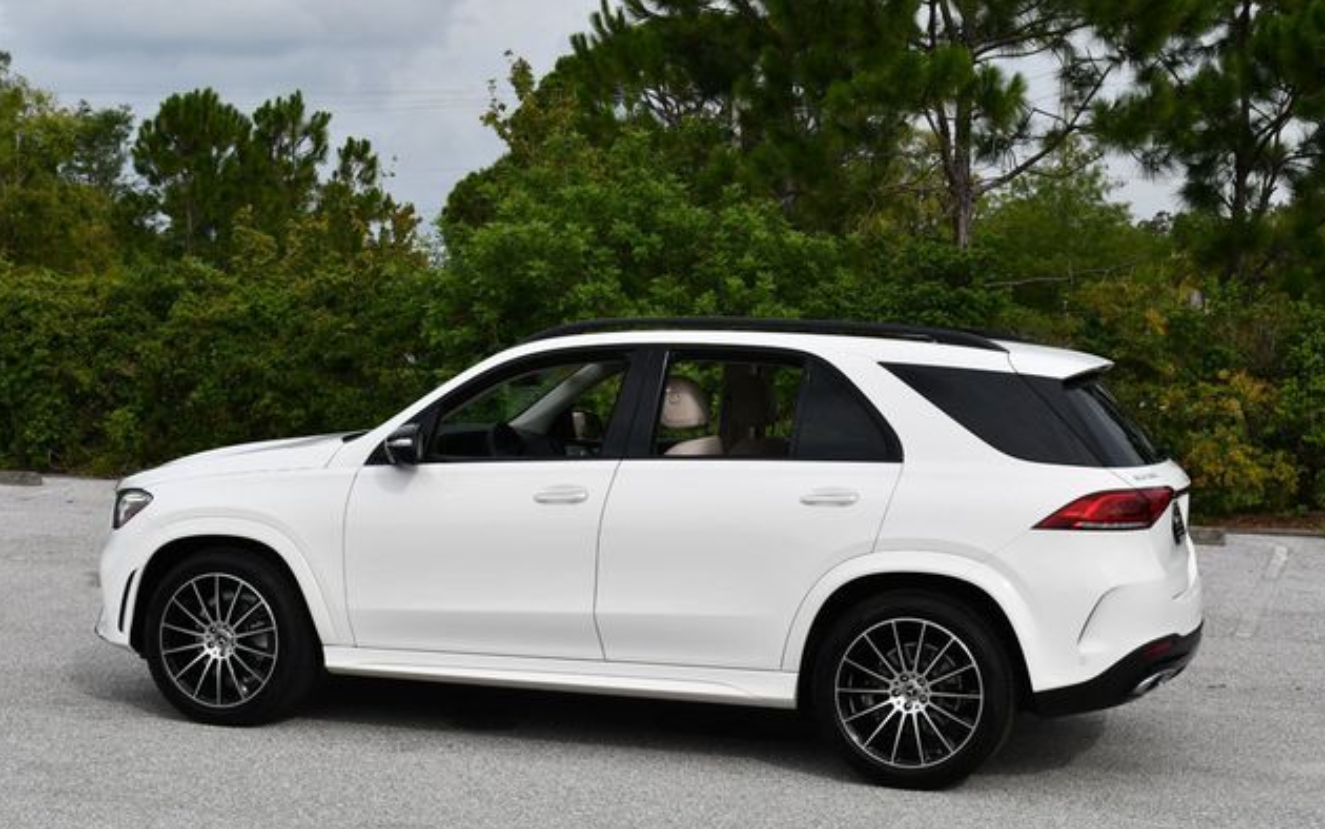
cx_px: 665
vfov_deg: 22.4
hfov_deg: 35.1
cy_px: 448
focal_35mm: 58
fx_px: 2095
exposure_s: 1/250
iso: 110
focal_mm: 28
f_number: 8
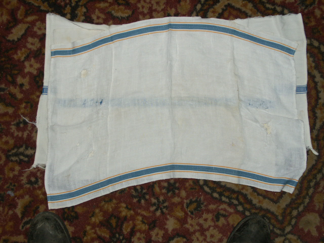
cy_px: 122
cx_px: 162
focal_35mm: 42
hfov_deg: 44.8
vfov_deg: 34.3
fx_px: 393
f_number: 2.8
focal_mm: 10.96
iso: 200
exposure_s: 1/45
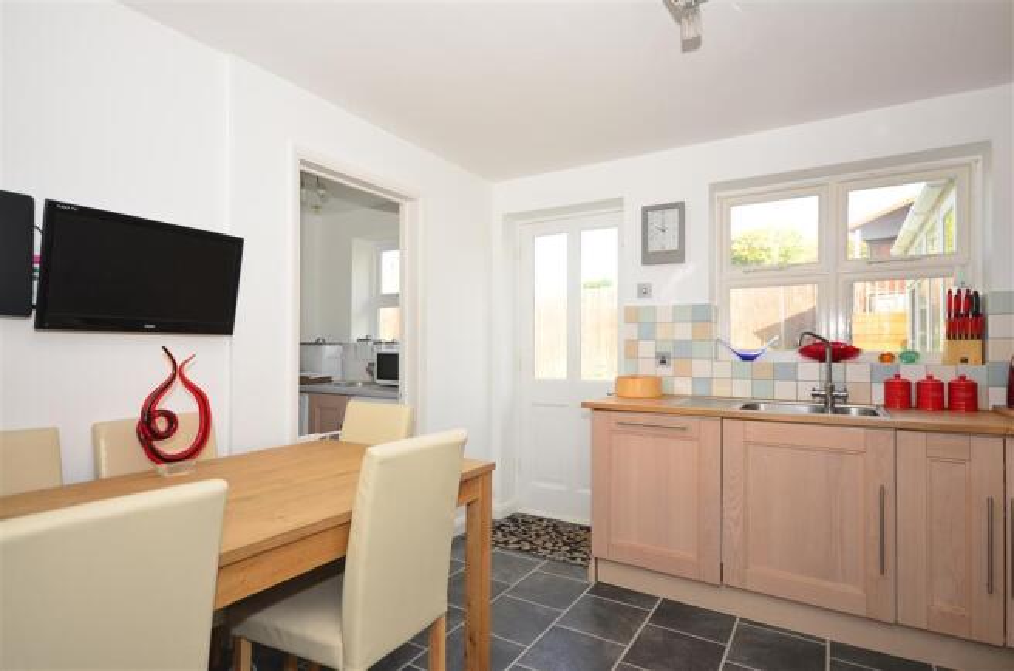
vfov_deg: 62.9
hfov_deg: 85.6
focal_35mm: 20
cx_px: 507
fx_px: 548
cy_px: 336
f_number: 5.6
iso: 200
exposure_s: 1/125
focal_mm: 13
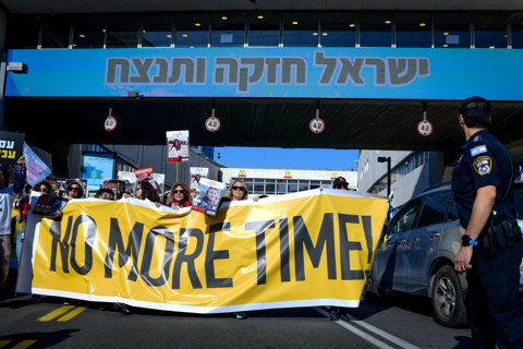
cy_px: 174
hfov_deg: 54.4
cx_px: 262
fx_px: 508
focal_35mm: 35
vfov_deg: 37.9
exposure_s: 1/400
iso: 31
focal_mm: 35
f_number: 5.6
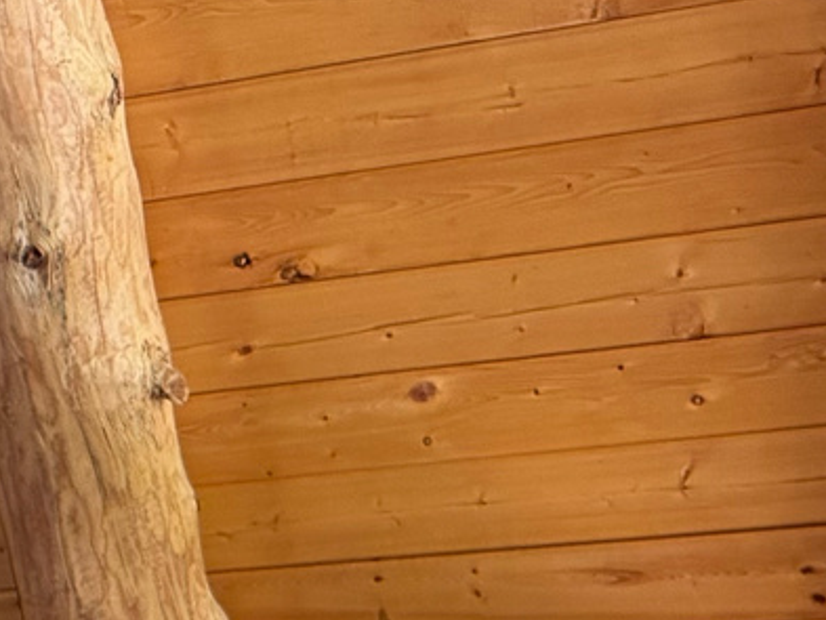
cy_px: 1066
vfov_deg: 11.2
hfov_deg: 13.3
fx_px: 2984
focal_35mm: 125
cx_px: -887
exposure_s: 1/60
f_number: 1.78
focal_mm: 6.76
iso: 320
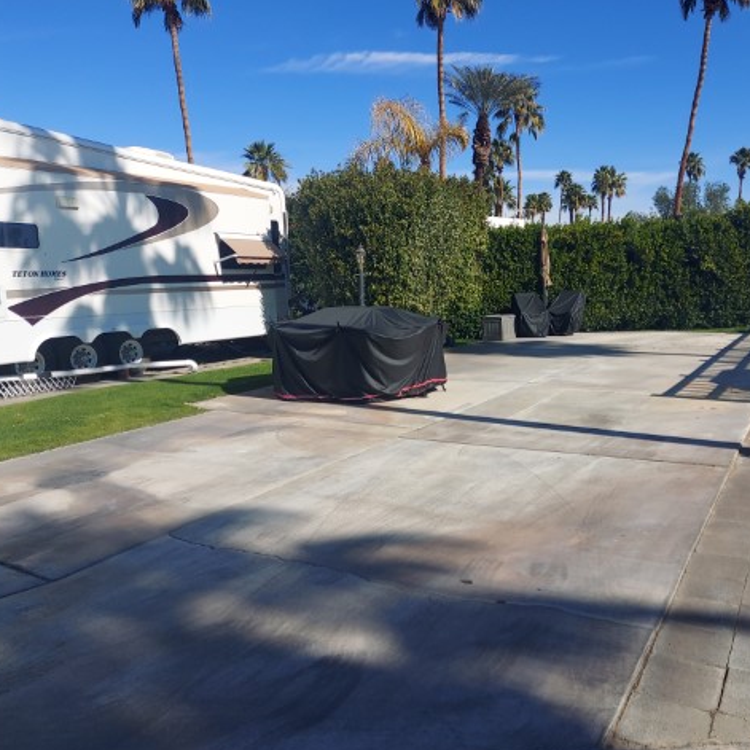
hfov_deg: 53.5
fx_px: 735
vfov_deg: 54.0
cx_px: 462
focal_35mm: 30
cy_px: 376
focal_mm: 4.6
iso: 50
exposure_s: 1/1869
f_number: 2
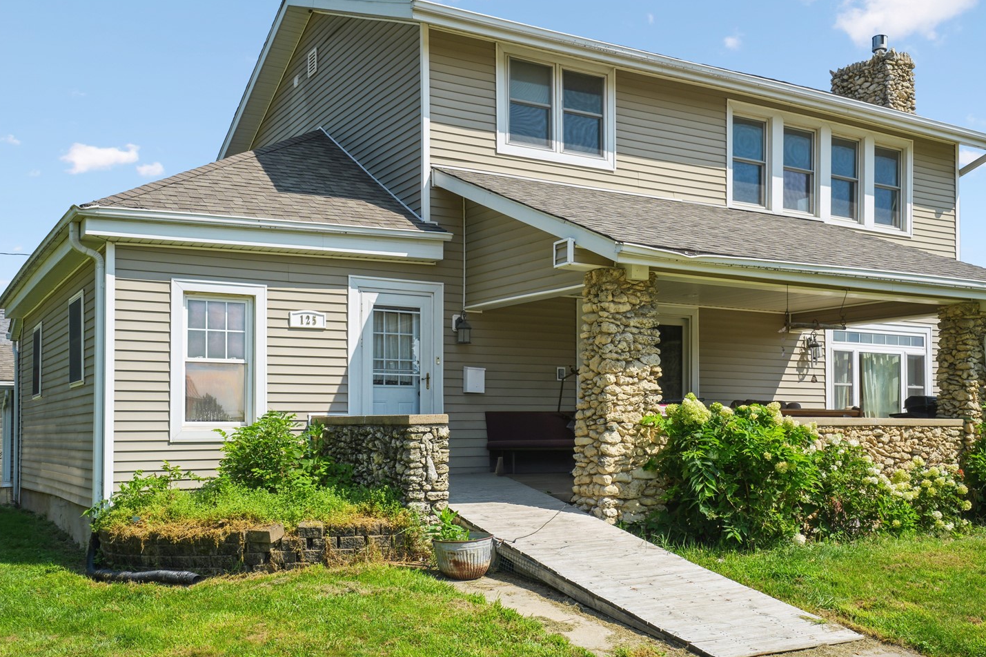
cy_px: 354
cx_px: 521
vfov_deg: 35.0
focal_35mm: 38
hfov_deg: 50.7
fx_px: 1040
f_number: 10
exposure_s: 1/200
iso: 100
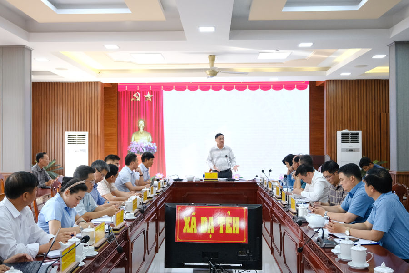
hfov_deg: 54.4
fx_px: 398
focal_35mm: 35
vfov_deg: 37.9
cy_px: 136
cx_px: 204
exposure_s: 1/250
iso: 2500
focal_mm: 23.5
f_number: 4
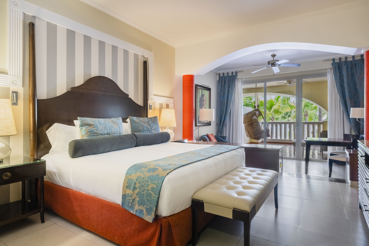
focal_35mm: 20
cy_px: 123
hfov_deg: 84.0
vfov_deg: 61.9
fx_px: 205
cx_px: 184
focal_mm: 13.2
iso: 500
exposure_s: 1/20
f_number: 8
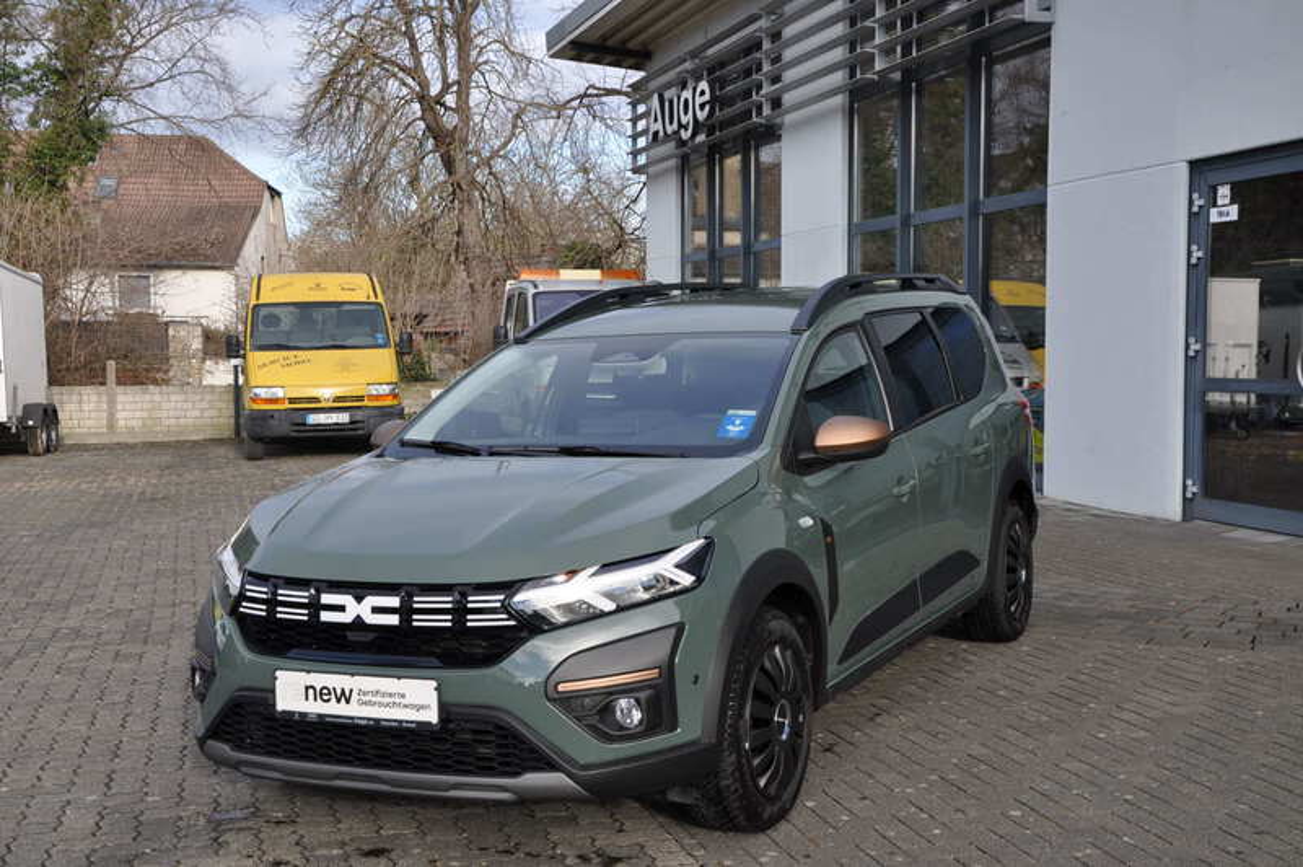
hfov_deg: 43.6
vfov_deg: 29.8
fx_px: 1627
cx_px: 652
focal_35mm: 45
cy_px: 434
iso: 200
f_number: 8
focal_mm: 30
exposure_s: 1/250
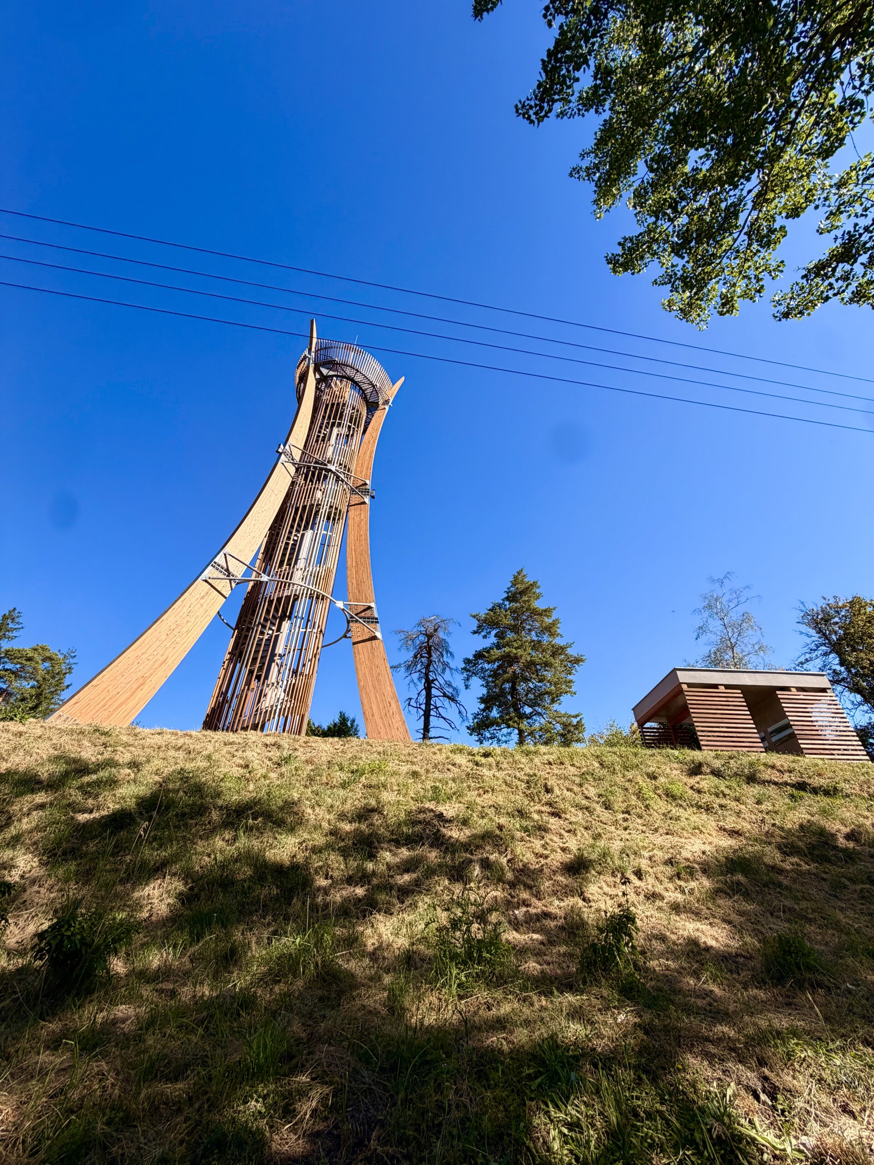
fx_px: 471
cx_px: 437
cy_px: 582
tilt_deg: +37.6
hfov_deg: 85.7
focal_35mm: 14
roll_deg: -1.4
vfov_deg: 102.1
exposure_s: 1/770
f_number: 2.2
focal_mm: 2.22
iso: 40
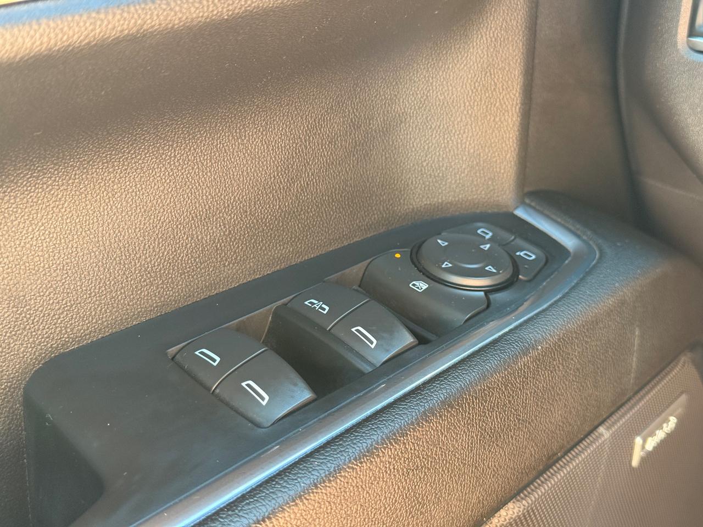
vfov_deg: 30.3
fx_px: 975
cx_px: 352
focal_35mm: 48
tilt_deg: -28.1
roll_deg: +1.0
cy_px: 264
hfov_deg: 39.7
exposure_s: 1/60
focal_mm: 6.76
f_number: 1.78
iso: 200
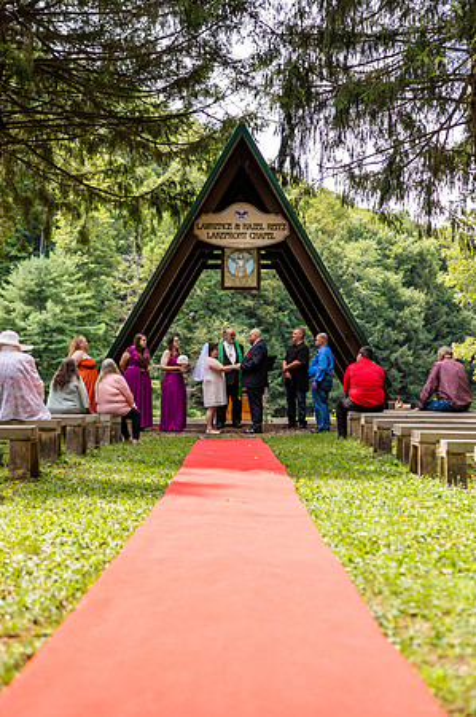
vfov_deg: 37.8
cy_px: 358
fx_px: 1045
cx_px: 242
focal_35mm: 53
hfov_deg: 25.7
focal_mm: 35
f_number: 2
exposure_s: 1/800
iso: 80
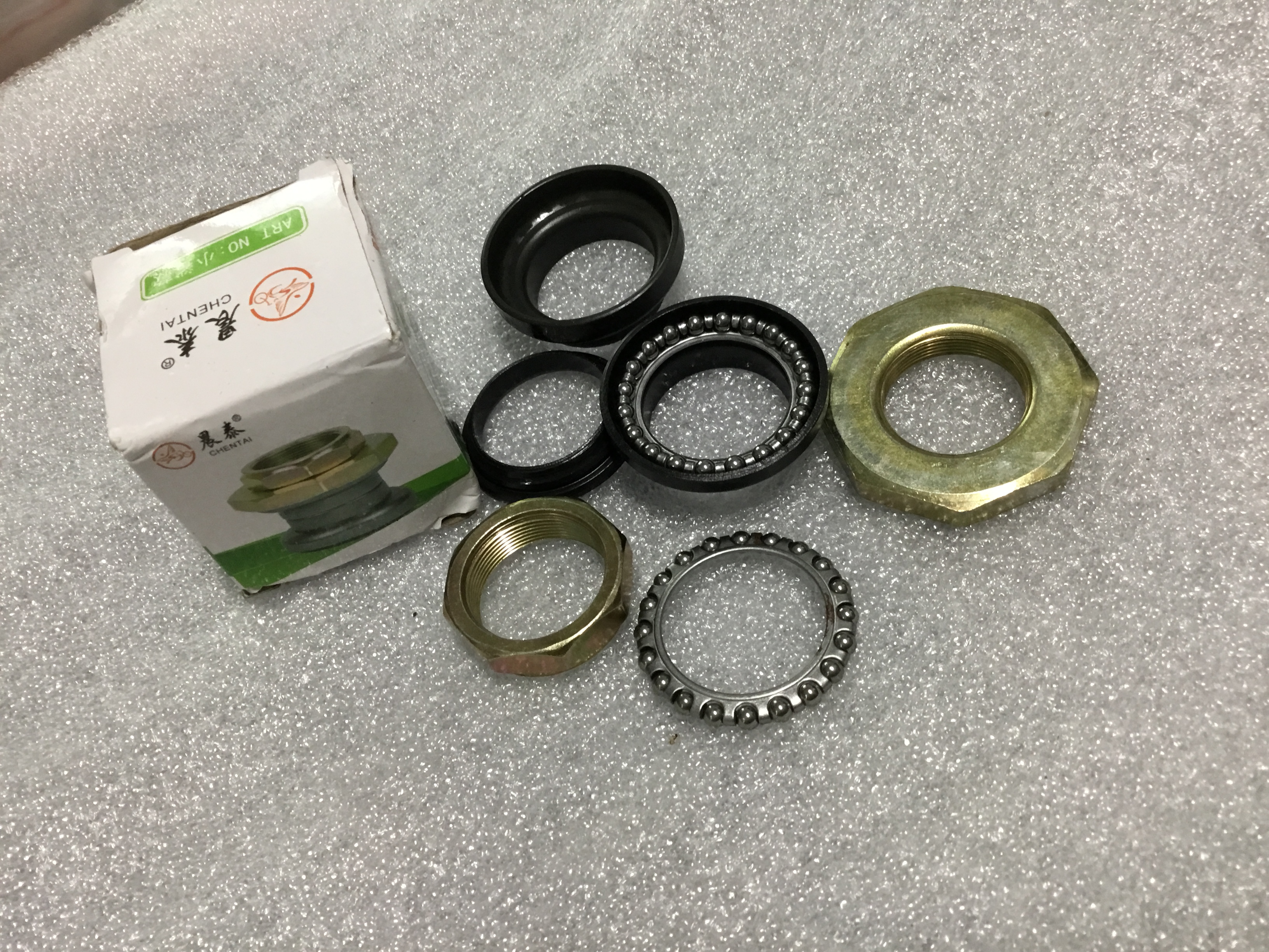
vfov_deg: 45.4
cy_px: 476
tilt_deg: -54.7
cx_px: 634
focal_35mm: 31
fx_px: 1136
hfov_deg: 58.4
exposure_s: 1/33
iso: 125
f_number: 2.4
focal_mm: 3.3
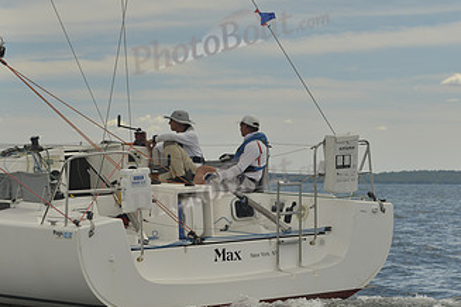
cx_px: 59
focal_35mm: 124
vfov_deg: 11.1
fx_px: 1588
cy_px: 132
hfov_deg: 16.3
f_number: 6.3
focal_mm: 70
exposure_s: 1/640
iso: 200
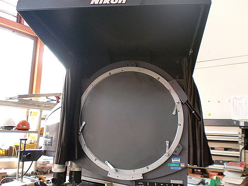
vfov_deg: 40.7
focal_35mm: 35
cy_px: 93
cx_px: 124
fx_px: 251
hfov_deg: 52.6
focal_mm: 6.3
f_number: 3.1
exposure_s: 1/60
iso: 250
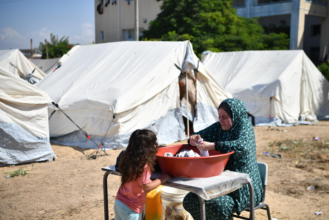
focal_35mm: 52
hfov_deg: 38.2
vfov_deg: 26.0
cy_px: 118
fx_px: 475
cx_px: 176
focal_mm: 48
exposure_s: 1/3200
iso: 125
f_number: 2.8
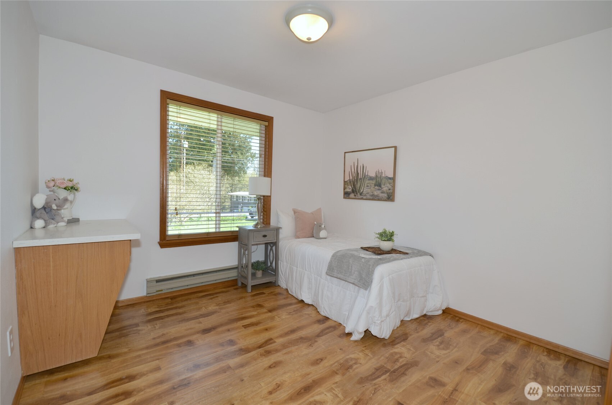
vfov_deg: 77.1
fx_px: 254
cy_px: 202
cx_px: 306
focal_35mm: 15
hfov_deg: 100.5
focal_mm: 10
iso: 100
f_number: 4.5
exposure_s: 1/50
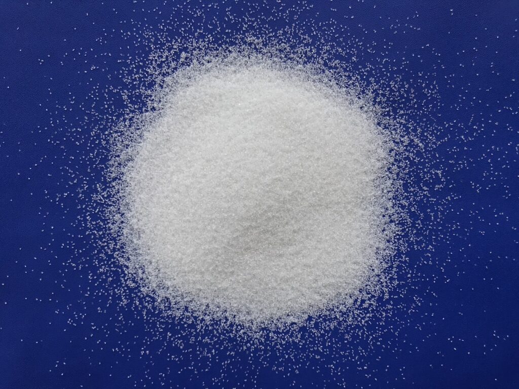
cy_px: 194
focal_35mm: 28
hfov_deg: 63.4
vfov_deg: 49.7
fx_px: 420
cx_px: 260
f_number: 1.8
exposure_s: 1/553
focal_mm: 3.99
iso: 20
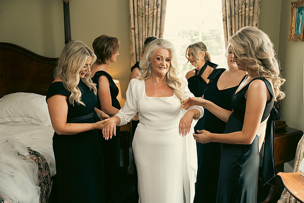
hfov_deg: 48.4
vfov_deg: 33.4
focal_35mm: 40
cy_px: 102
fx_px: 338
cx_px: 152
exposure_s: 1/200
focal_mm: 40
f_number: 3.5
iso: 640
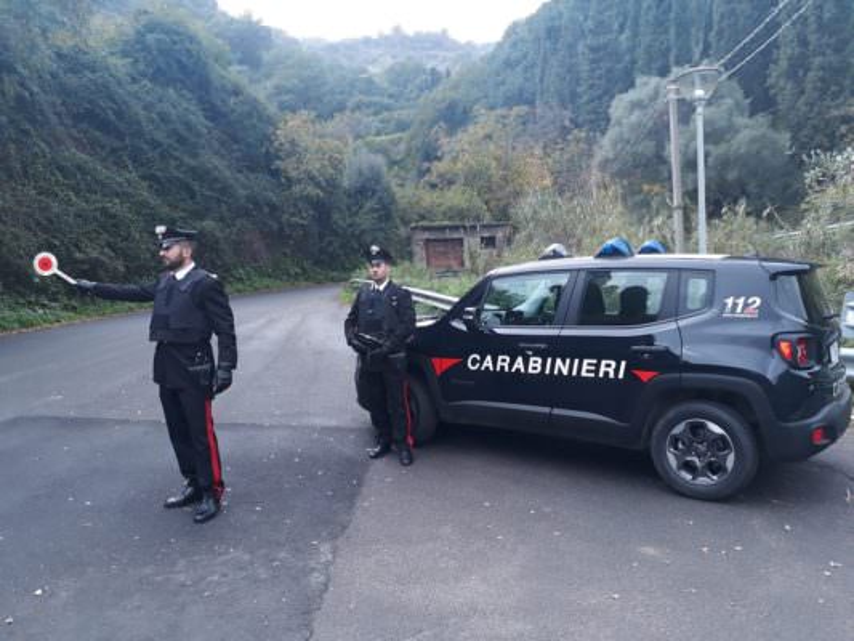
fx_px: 666
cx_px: 427
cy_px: 320
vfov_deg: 51.4
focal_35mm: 27
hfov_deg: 65.3
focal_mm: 3.6
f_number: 1.9
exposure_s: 1/120
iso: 40
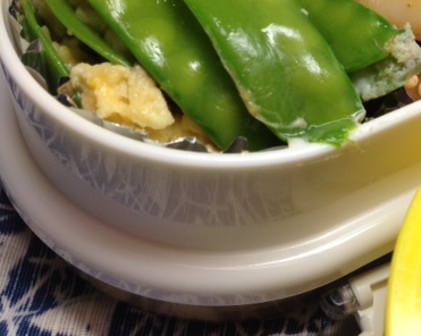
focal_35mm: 59
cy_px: 69
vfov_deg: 25.3
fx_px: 734
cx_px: 360
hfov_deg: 30.9
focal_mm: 4.28
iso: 50
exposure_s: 1/179
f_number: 2.4
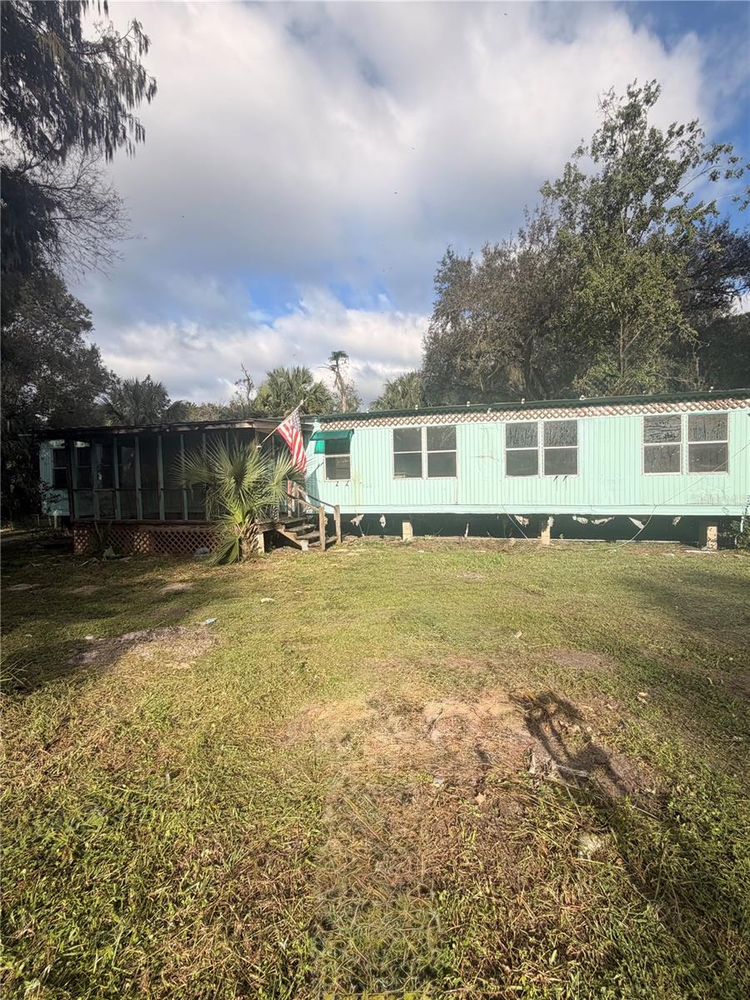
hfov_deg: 85.7
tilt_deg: -1.4
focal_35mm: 14
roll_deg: +1.4
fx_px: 404
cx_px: 375
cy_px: 500
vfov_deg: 102.1
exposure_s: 1/549
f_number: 2.2
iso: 40
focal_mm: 2.22
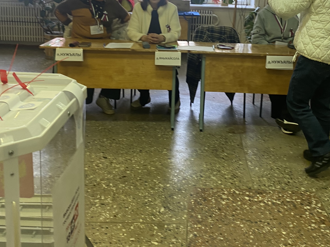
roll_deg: -2.6
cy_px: 55
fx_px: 429
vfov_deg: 31.5
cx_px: 193
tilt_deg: -10.6
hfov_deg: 41.9
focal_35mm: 45
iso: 64
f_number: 1.8
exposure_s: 1/50
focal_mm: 4.25
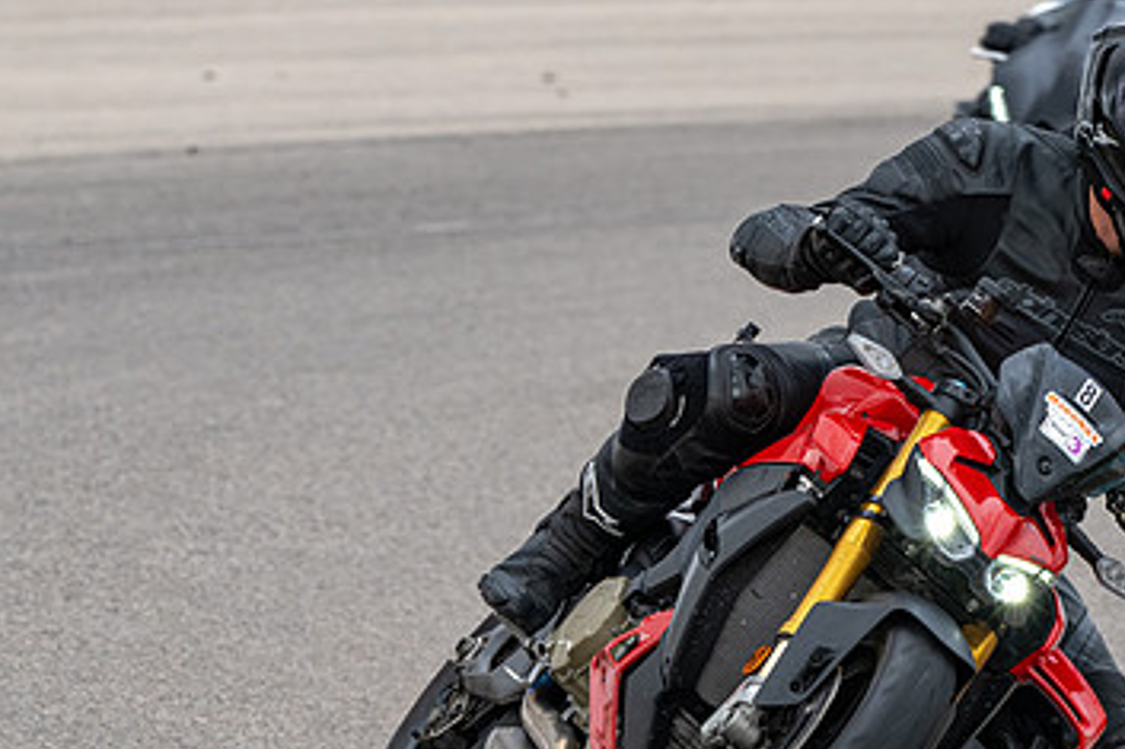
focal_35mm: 731
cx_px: 592
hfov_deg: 2.8
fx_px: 22832
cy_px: 515
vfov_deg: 1.9
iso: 800
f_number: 9
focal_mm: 350
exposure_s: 1/800
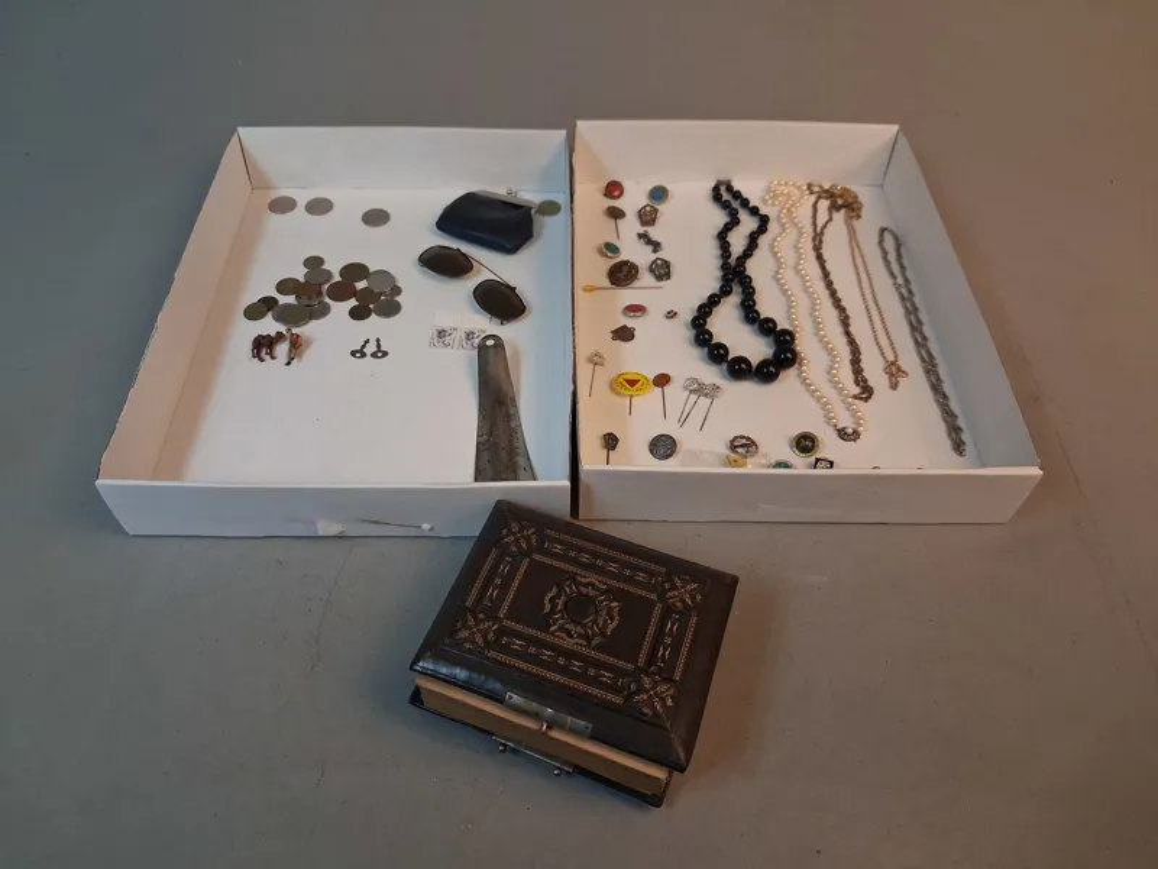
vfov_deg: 51.4
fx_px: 903
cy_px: 434
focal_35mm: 27
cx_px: 579
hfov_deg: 65.3
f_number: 1.8
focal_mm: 4
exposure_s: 1/100
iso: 320
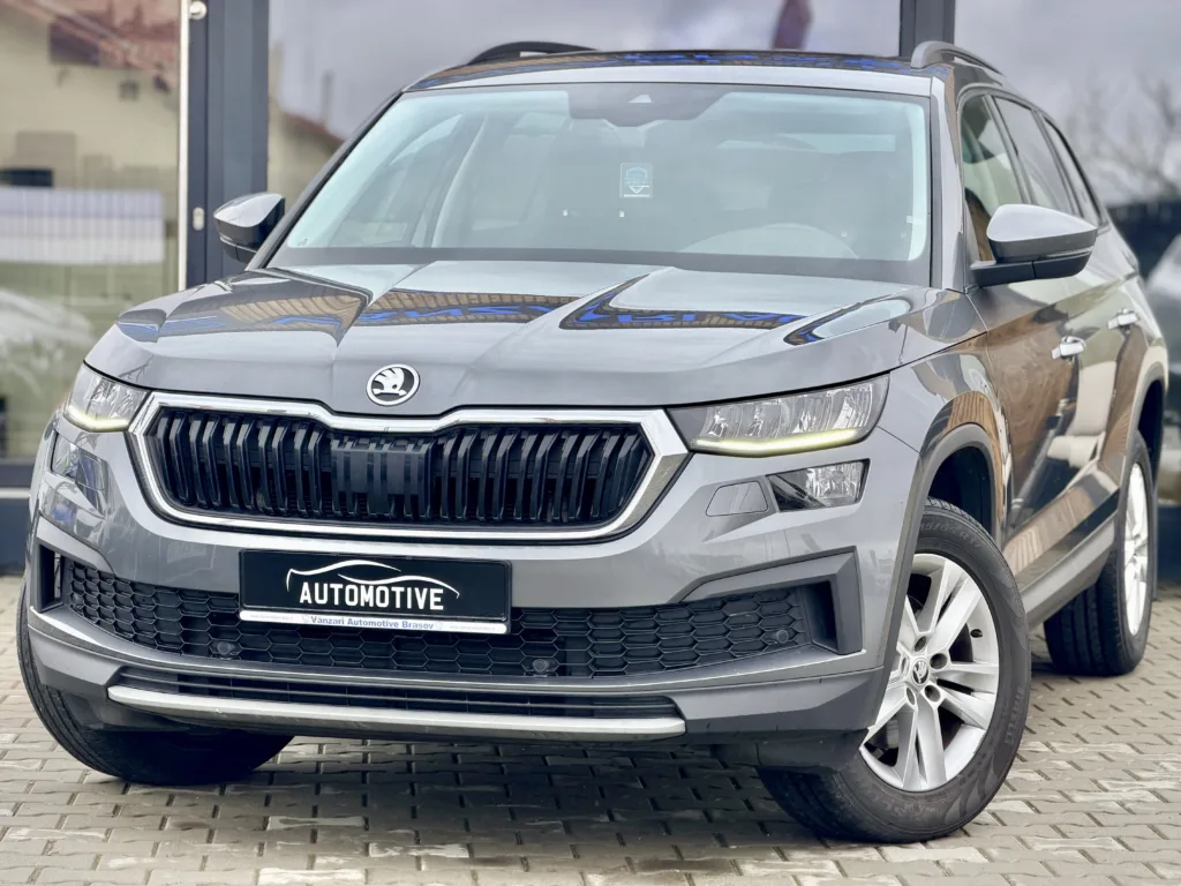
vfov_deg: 14.8
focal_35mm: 100
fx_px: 3412
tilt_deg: -4.0
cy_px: 443
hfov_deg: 19.6
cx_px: 590
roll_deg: -1.1
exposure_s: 1/303
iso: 50
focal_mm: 16.89
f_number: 2.8
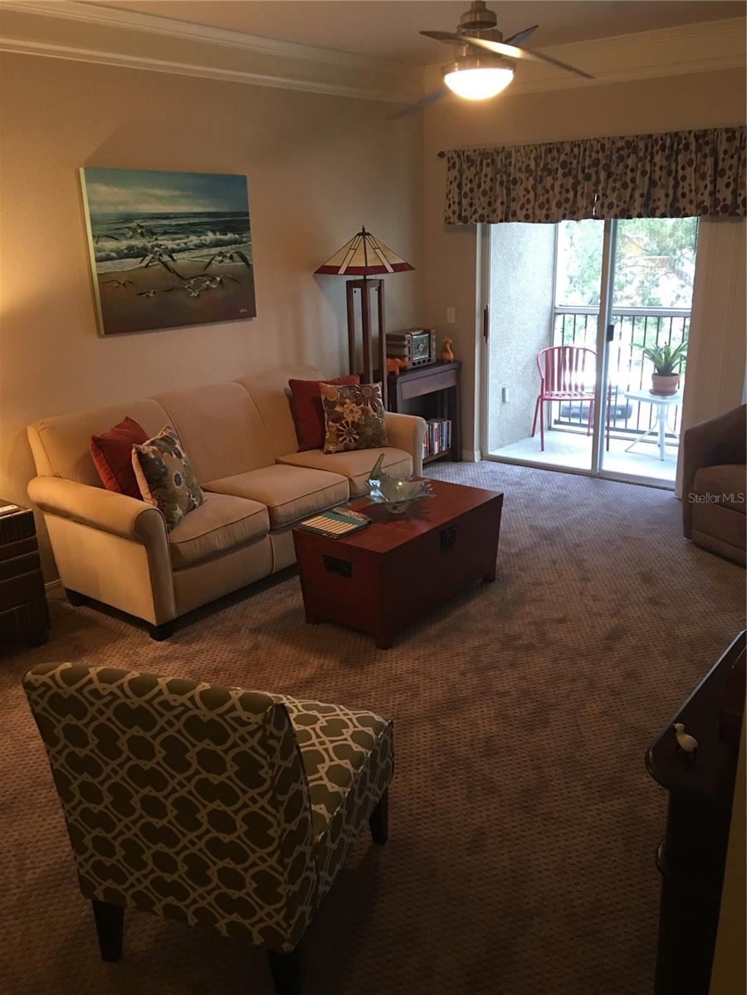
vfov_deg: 61.7
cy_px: 498
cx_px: 374
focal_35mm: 29
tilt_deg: -17.8
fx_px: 834
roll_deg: +2.1
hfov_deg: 48.2
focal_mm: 4.15
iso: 64
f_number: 2.2
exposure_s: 1/15
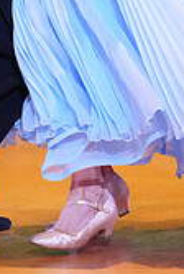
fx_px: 3520
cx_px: 90
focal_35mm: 461
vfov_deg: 4.4
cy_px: -133
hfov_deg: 3.0
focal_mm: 133
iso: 5000
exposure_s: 1/400
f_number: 2.8
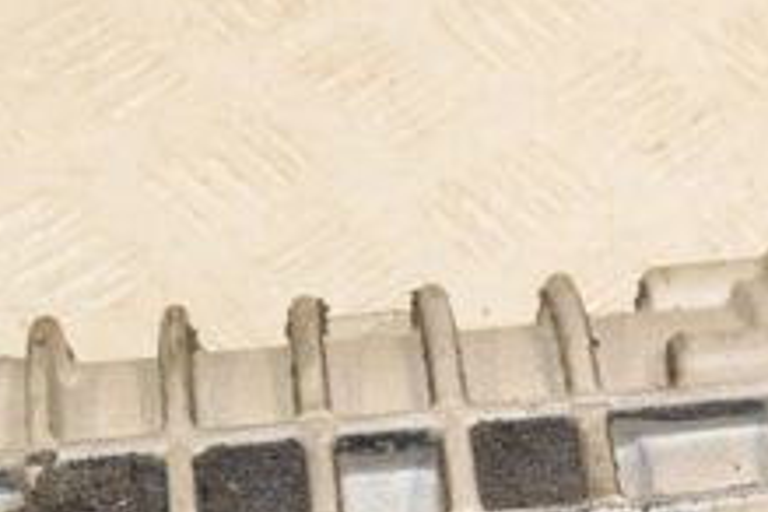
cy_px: 652
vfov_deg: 9.1
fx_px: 3178
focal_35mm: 149
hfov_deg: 13.7
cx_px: 670
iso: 1600
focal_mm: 34
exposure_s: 1/200
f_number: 7.1
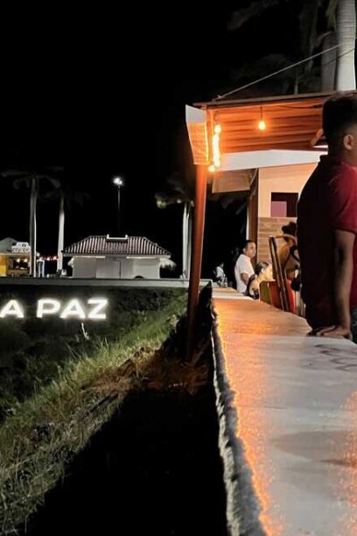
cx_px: -35
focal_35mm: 134
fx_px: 1993
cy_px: 220
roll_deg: -1.2
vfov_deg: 15.3
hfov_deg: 10.1
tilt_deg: +1.4
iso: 1600
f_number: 2.8
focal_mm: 9
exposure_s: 1/17
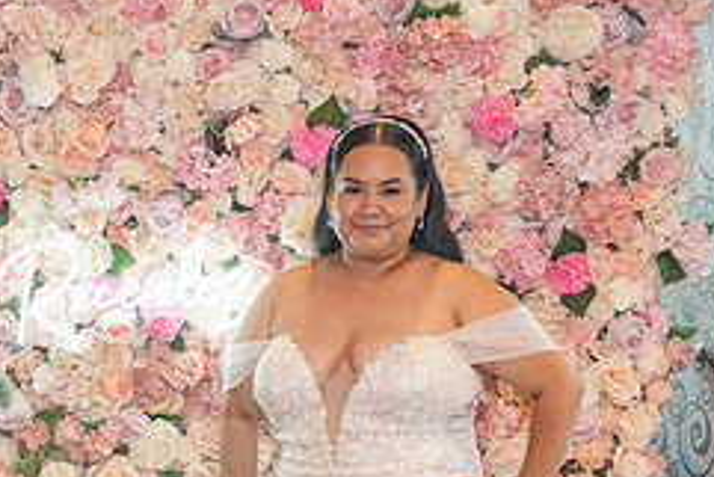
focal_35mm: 77
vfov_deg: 17.4
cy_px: 472
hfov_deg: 25.4
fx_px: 1528
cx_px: 56
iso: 1000
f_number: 2.8
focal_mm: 24
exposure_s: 1/200
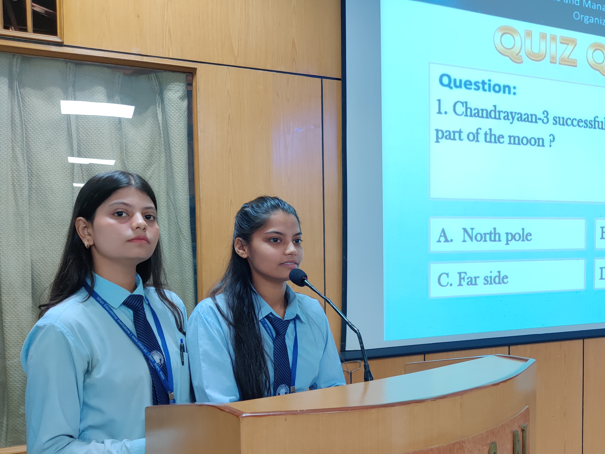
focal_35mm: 37
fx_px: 647
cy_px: 292
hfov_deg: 49.2
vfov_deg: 38.3
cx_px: 409
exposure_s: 1/25
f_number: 1.75
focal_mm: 4.75
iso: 320
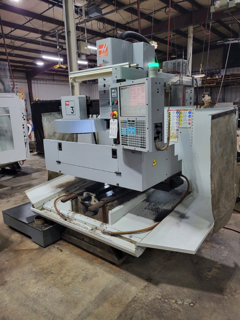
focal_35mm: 26
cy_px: 160
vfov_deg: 67.3
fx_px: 240
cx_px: 120
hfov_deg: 53.1
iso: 250
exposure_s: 1/60
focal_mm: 5.4
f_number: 1.8
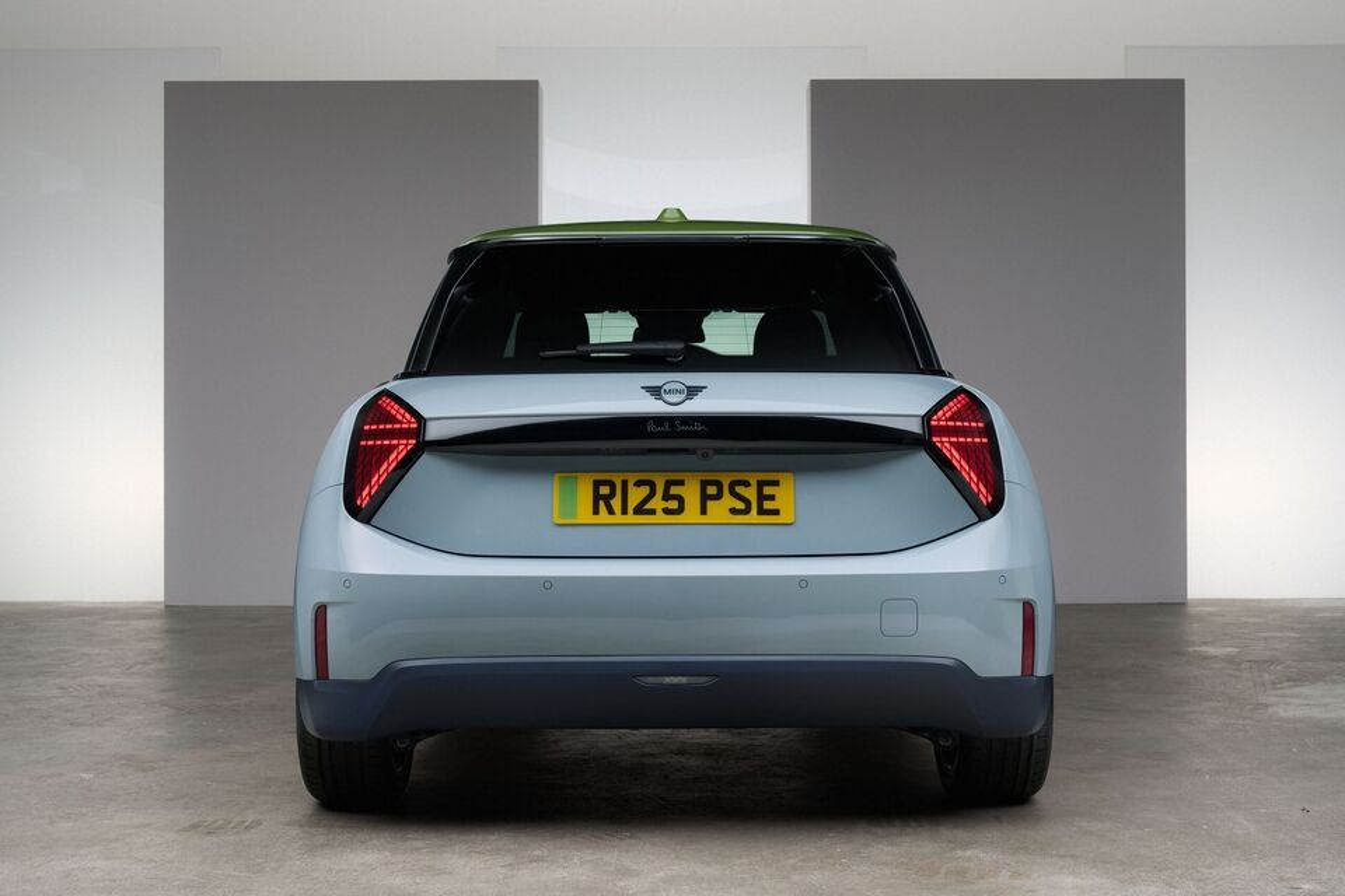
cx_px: 672
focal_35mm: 50
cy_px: 448
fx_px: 1868
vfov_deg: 27.0
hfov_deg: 39.6
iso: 100
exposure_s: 1/2
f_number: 8
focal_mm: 50
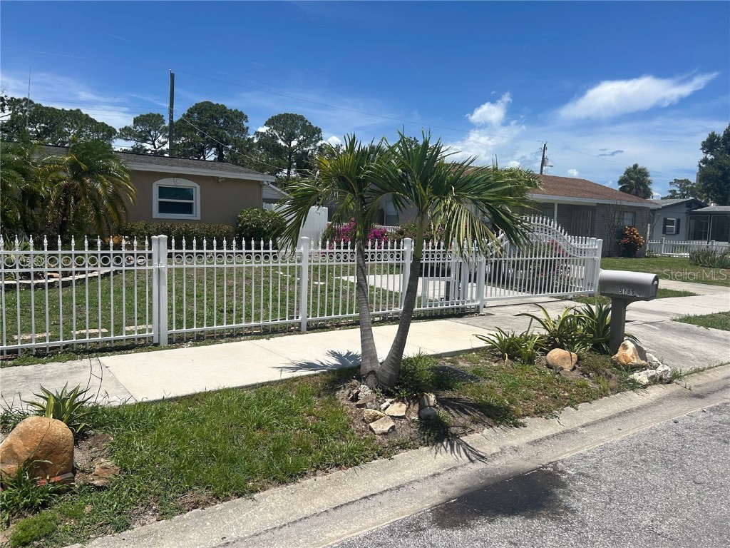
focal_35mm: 26
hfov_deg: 67.3
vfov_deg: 53.1
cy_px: 274
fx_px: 548
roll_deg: -1.5
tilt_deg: -4.9
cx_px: 365
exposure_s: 1/5882
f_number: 1.5
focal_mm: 5.7
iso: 50
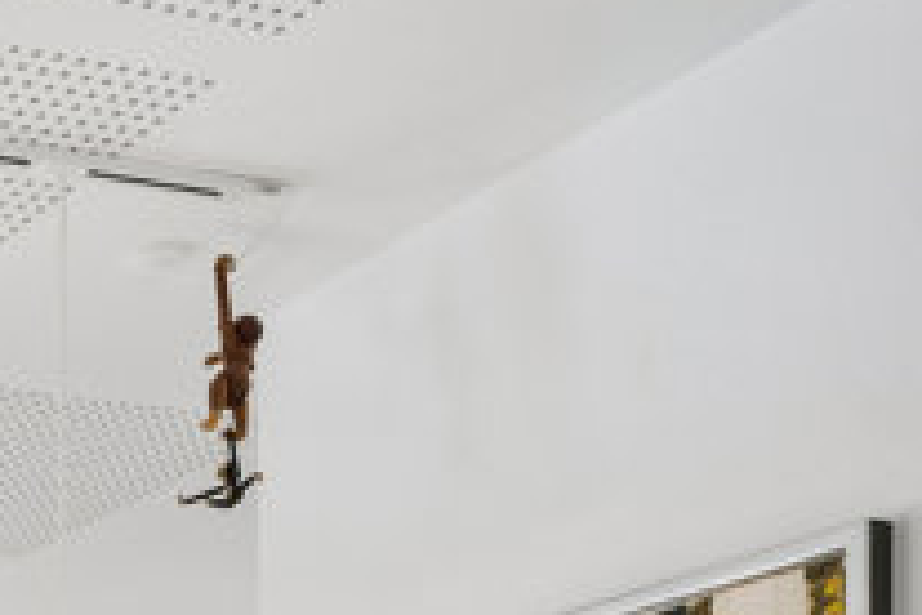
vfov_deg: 14.1
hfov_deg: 19.1
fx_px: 2148
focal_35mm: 84
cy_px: 1161
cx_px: -681
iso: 200
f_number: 8
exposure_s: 1/3.33
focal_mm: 14.5
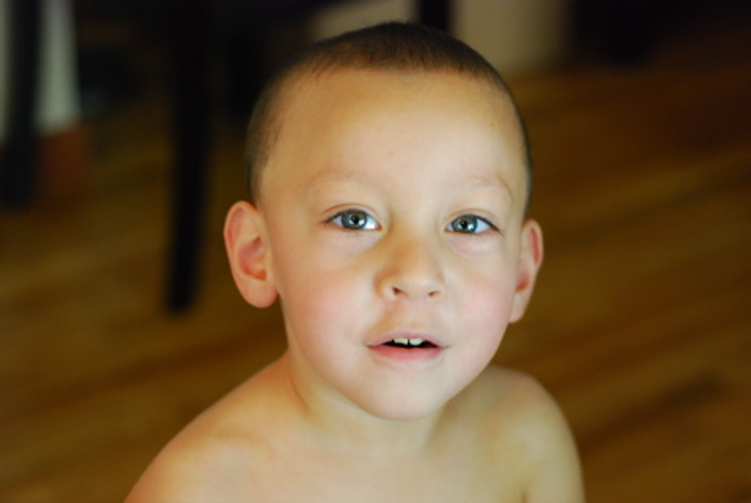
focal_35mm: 90
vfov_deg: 15.2
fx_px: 1880
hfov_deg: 22.6
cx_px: 376
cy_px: 252
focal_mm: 60
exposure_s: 1/30
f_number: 3.3
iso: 720
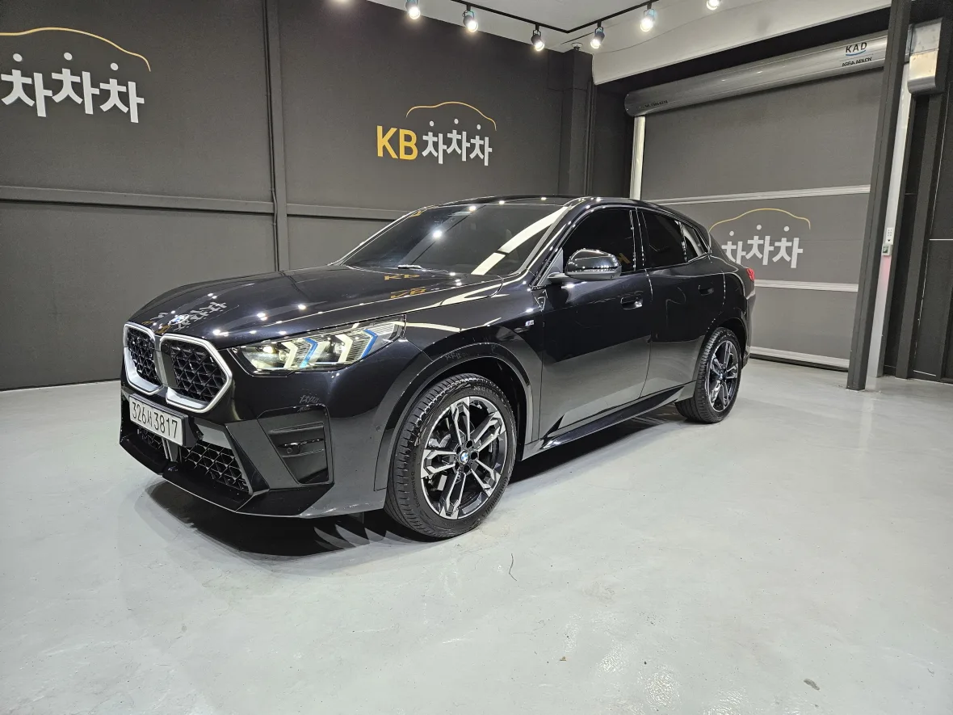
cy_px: 358
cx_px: 476
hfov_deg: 73.9
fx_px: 633
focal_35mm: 23
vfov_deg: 58.9
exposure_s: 1/120
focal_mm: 5.4
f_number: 1.8
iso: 250
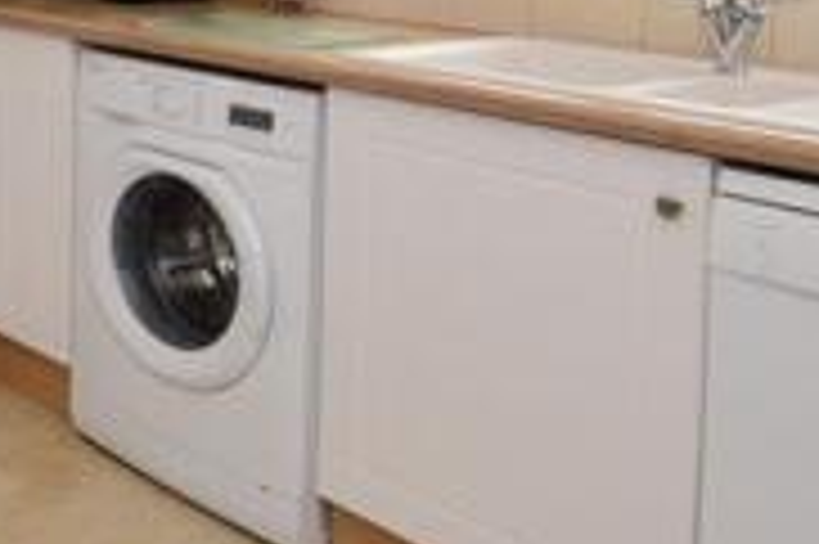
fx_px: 1227
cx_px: -279
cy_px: -115
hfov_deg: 29.0
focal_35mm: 54
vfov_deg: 22.9
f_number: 7.1
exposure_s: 1/200
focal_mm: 10
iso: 400
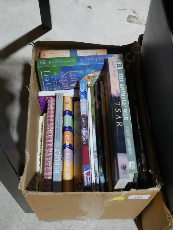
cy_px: 115
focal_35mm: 42
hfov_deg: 34.3
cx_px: 86
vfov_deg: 44.8
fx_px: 280
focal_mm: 21
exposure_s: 1/60
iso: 640
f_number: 4.6
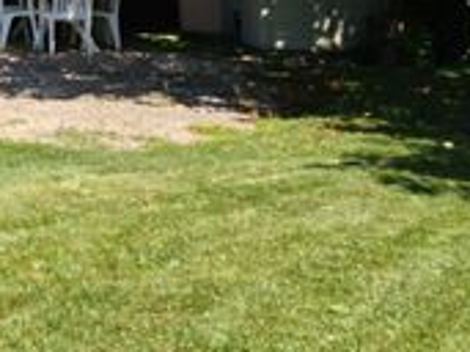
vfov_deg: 14.6
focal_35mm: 95
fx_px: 1289
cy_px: -154
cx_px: -151
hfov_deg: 19.0
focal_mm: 5.9
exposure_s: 1/530
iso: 25
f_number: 2
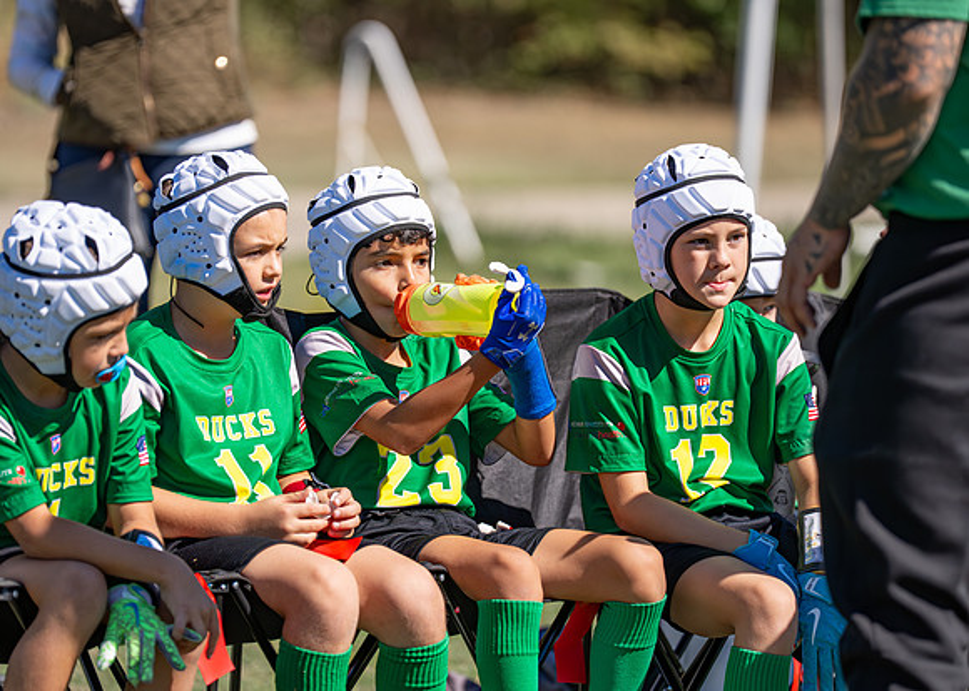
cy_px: 350
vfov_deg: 6.4
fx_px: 6177
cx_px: 414
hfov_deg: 9.0
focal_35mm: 225
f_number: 2.8
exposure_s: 1/4000
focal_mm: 200
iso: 200
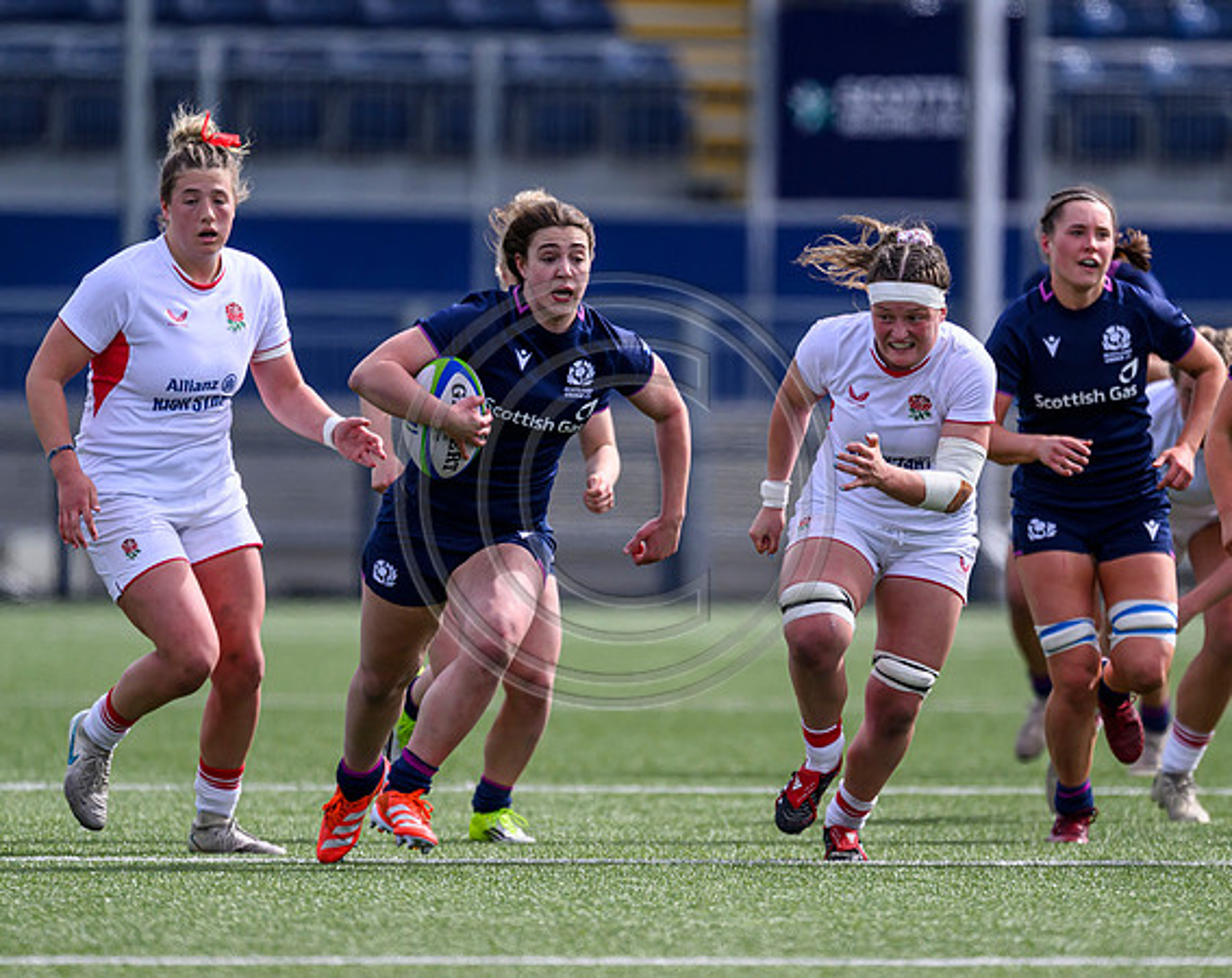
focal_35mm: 827
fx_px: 30047
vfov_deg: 1.9
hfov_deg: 2.3
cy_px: 448
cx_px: 677
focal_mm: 560
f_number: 4
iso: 500
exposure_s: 1/3200
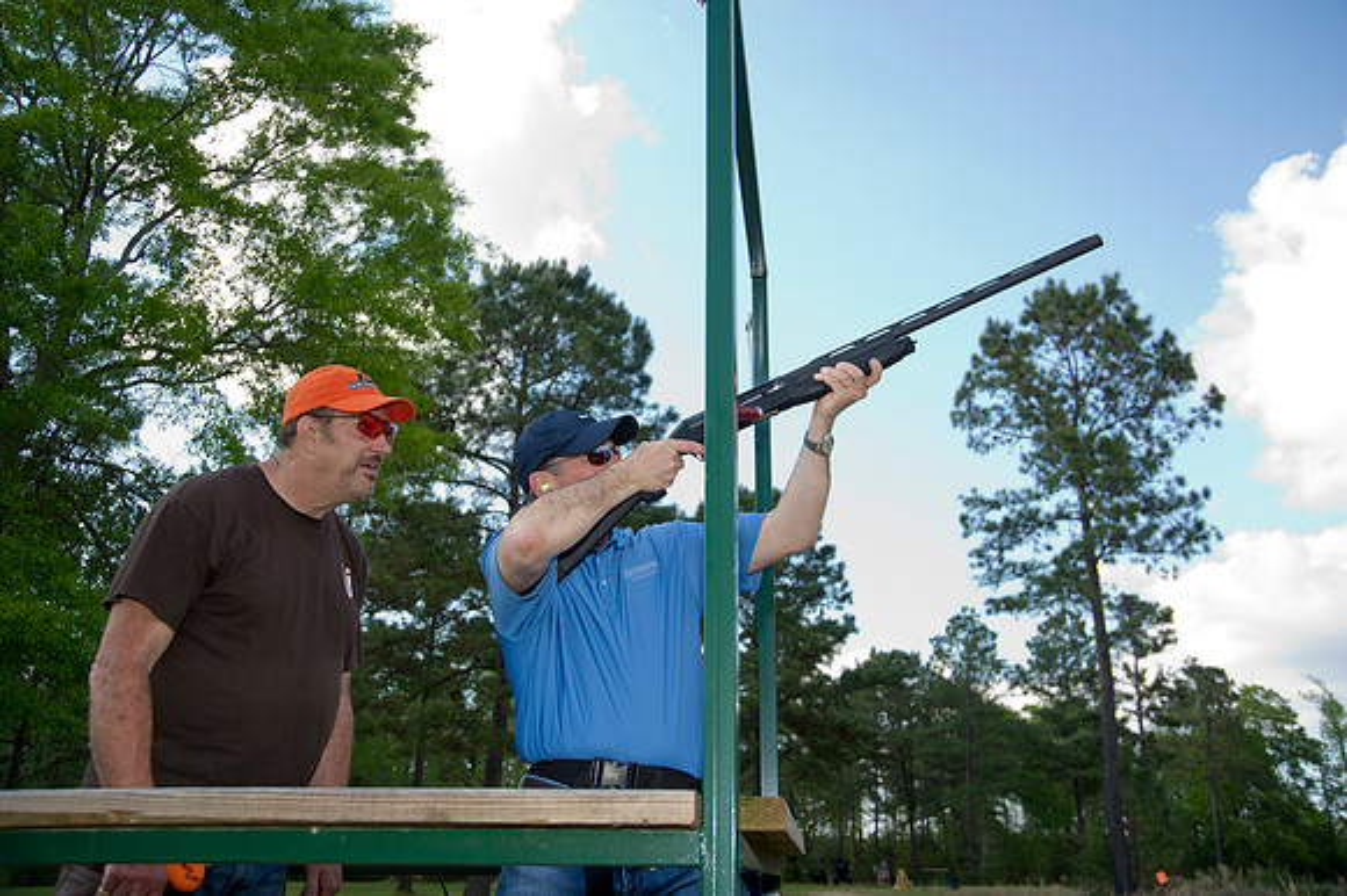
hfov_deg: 58.7
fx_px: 1197
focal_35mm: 32
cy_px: 448
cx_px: 674
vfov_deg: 41.1
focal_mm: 32
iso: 100
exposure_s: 1/160
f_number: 5
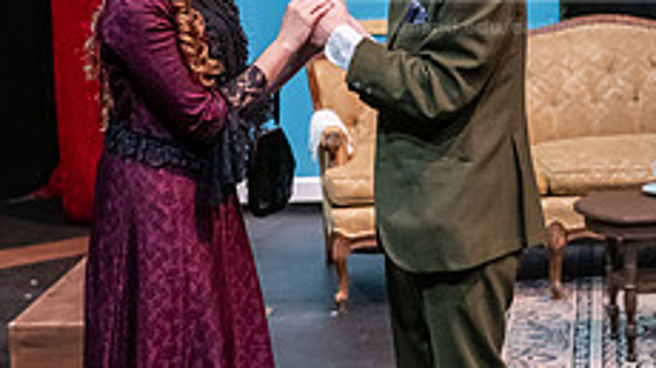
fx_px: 2138
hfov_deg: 17.4
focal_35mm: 123
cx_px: 257
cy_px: 57
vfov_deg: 9.8
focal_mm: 60
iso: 3200
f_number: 3.2
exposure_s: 1/200
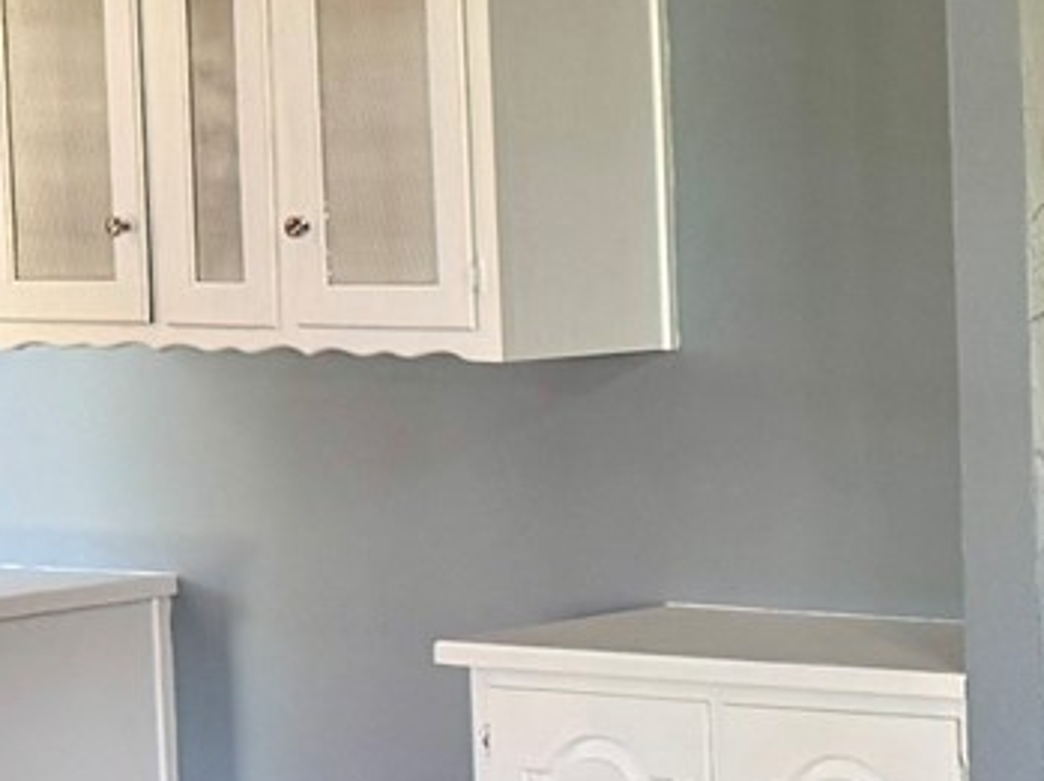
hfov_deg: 12.0
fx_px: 4248
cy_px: 368
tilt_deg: -4.0
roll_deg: +0.2
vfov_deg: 10.5
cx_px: 2262
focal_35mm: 141
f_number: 1.78
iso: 200
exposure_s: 1/120
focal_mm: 6.76
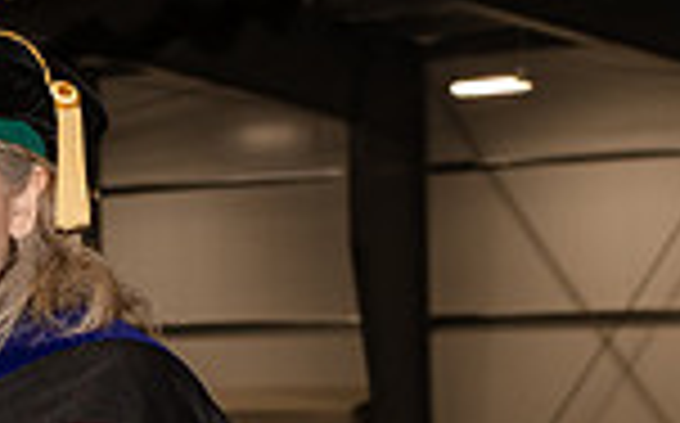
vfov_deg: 6.0
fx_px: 3998
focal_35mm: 216
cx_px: -270
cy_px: 470
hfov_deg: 9.5
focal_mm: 55
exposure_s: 1/160
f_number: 6.3
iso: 1000
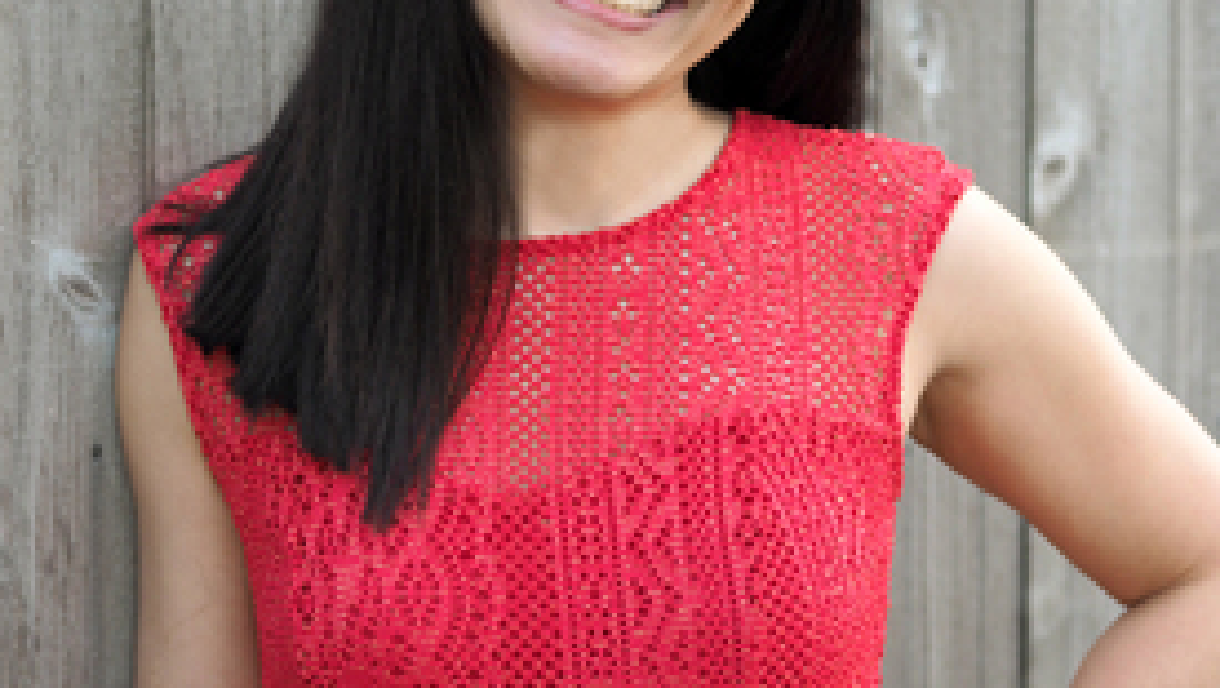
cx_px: 648
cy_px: 375
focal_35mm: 203
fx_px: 6570
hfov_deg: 10.6
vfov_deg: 6.0
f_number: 2.8
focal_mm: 60
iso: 250
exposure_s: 1/160
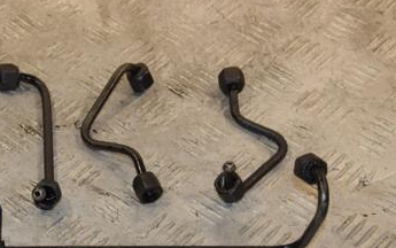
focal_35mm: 101
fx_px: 1091
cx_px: 80
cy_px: 162
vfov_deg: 13.0
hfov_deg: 20.4
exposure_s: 1/200
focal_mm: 38
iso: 800
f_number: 7.1
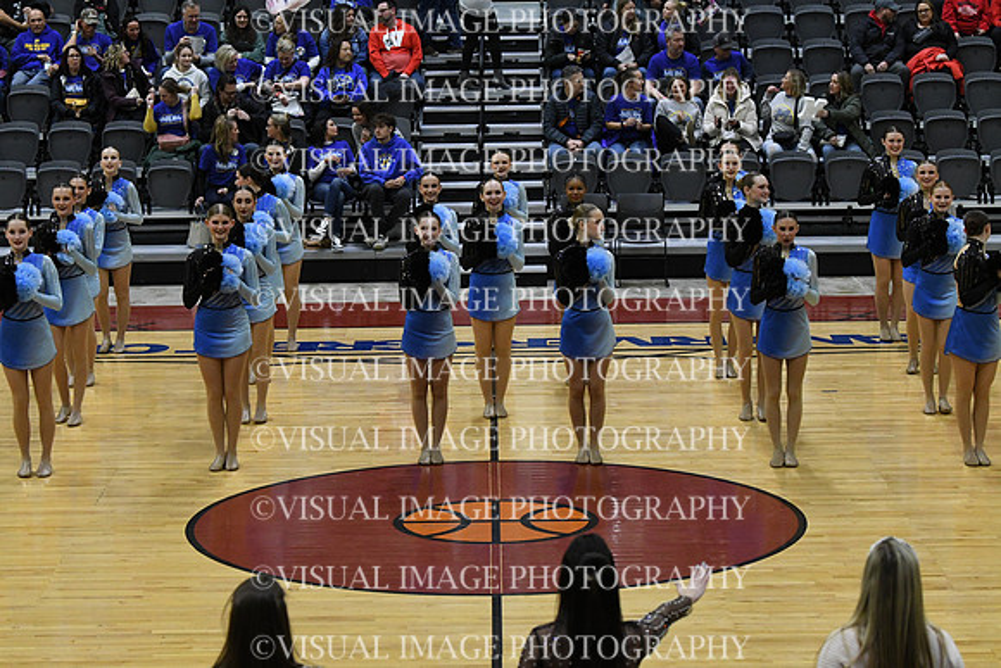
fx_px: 2920
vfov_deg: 13.0
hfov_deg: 19.5
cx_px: 500
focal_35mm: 105
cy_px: 334
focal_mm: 70
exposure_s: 1/500
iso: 4000
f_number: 4
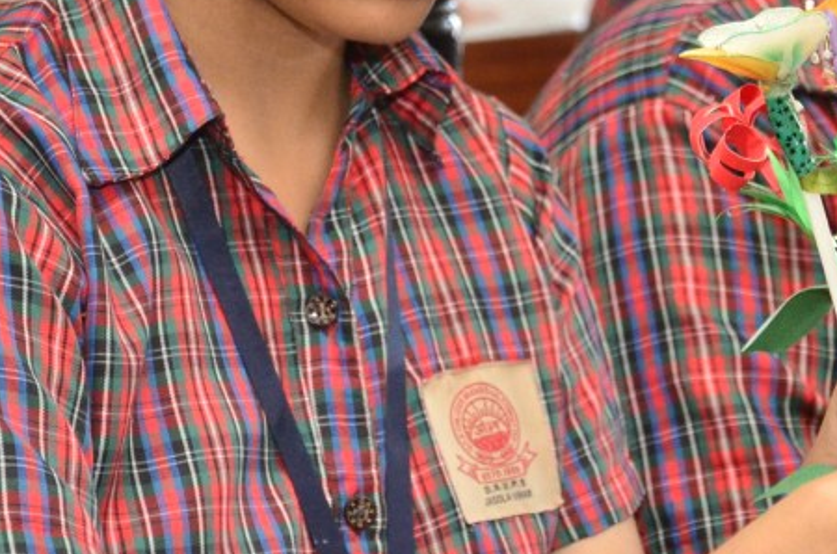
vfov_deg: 4.7
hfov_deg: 7.1
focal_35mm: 290
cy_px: 7
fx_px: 6731
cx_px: 740
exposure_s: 1/100
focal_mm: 85
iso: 2000
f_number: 8
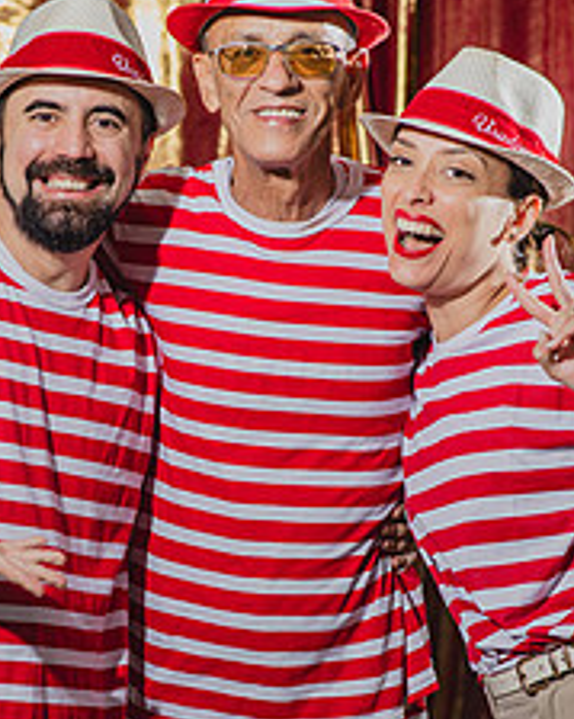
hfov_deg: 9.6
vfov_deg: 12.0
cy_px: 491
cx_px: 274
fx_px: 3400
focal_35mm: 160
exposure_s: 1/100
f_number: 2.5
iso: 125
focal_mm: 85
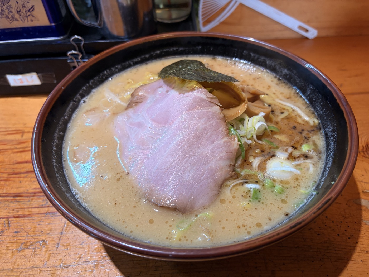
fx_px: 277
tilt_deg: -47.2
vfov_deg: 53.1
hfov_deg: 67.3
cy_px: 138
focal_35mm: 26
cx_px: 184
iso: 200
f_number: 1.6
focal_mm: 5.96
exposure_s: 1/50
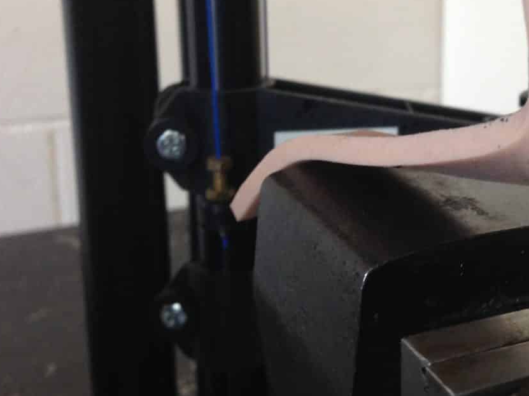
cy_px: 98
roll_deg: +0.3
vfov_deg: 23.8
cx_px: 419
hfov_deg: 30.9
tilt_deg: -13.1
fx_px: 932
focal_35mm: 61
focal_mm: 4.12
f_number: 2.4
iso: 100
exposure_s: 1/20
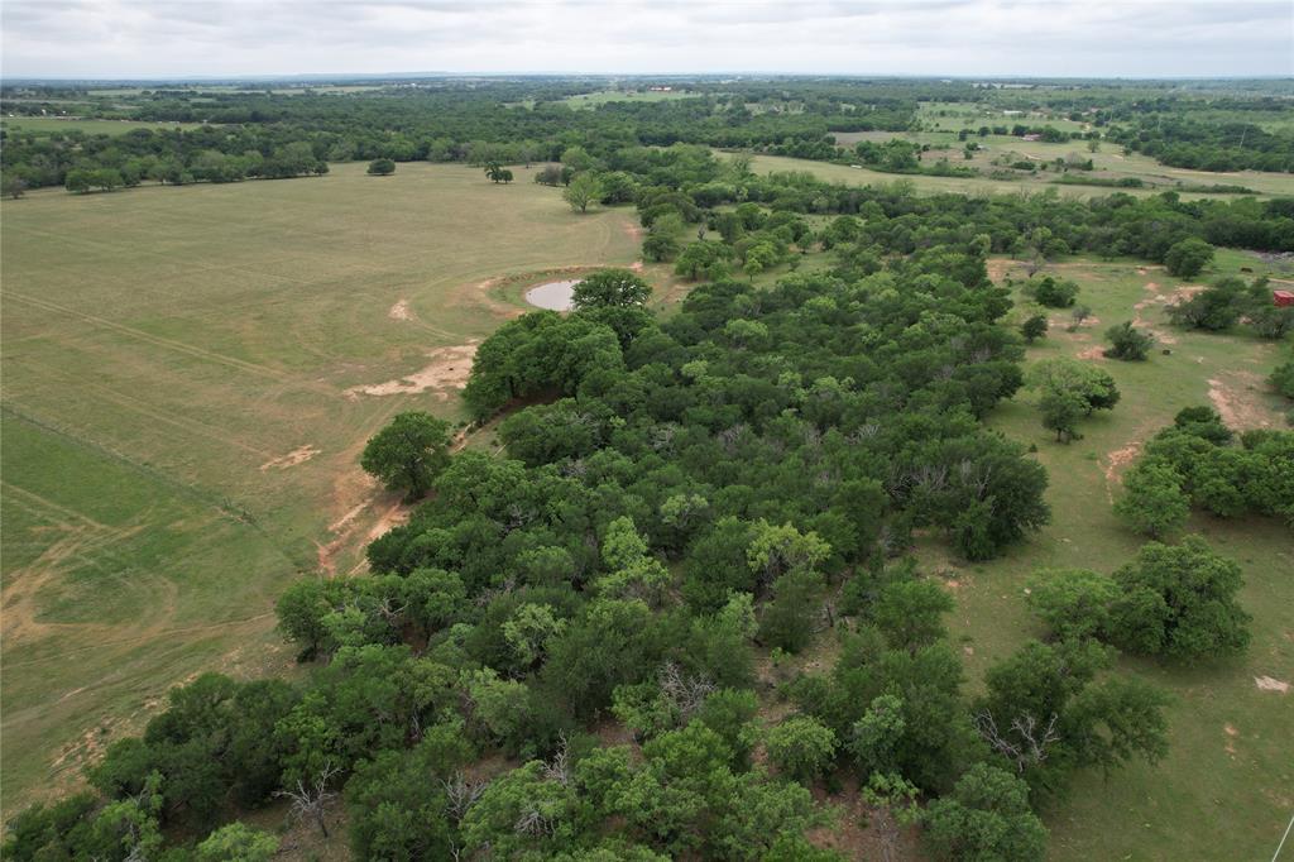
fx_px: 790
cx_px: 647
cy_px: 431
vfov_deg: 57.2
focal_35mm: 22
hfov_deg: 78.6
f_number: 2.8
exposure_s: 1/1000
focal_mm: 8.38
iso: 120
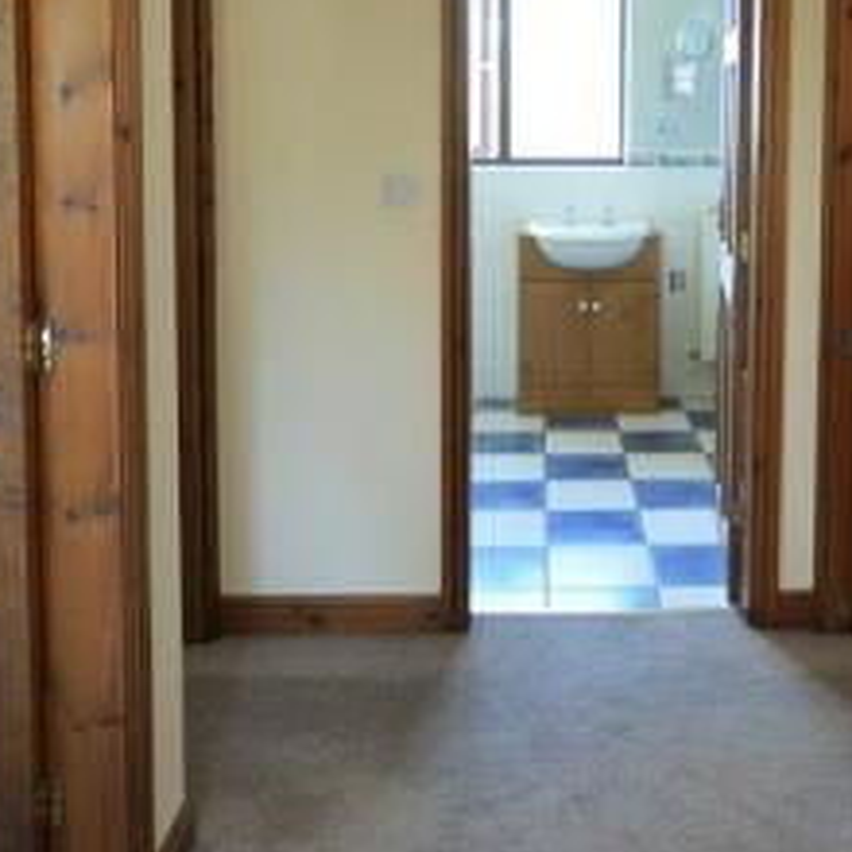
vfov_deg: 42.1
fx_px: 1058
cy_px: 182
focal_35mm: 38
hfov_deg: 43.0
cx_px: 593
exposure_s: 1/30
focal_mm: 10
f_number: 4
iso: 800
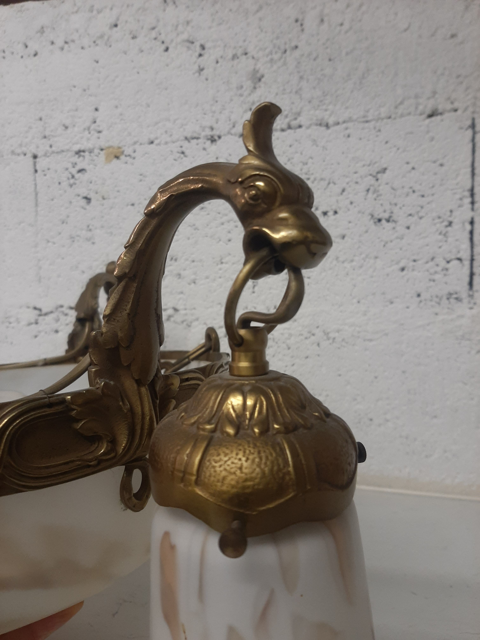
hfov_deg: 53.1
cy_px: 320
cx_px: 240
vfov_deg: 67.3
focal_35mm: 26
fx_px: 481
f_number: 1.7
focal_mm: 3.93
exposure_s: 1/50
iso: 100
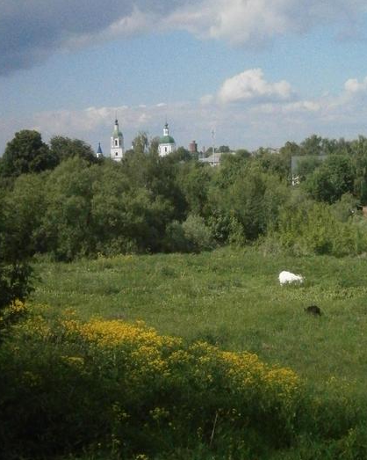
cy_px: 169
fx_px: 1073
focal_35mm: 79
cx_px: 189
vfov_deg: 24.1
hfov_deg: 19.4
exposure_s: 1/1250
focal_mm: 8.3
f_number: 9.7
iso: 800
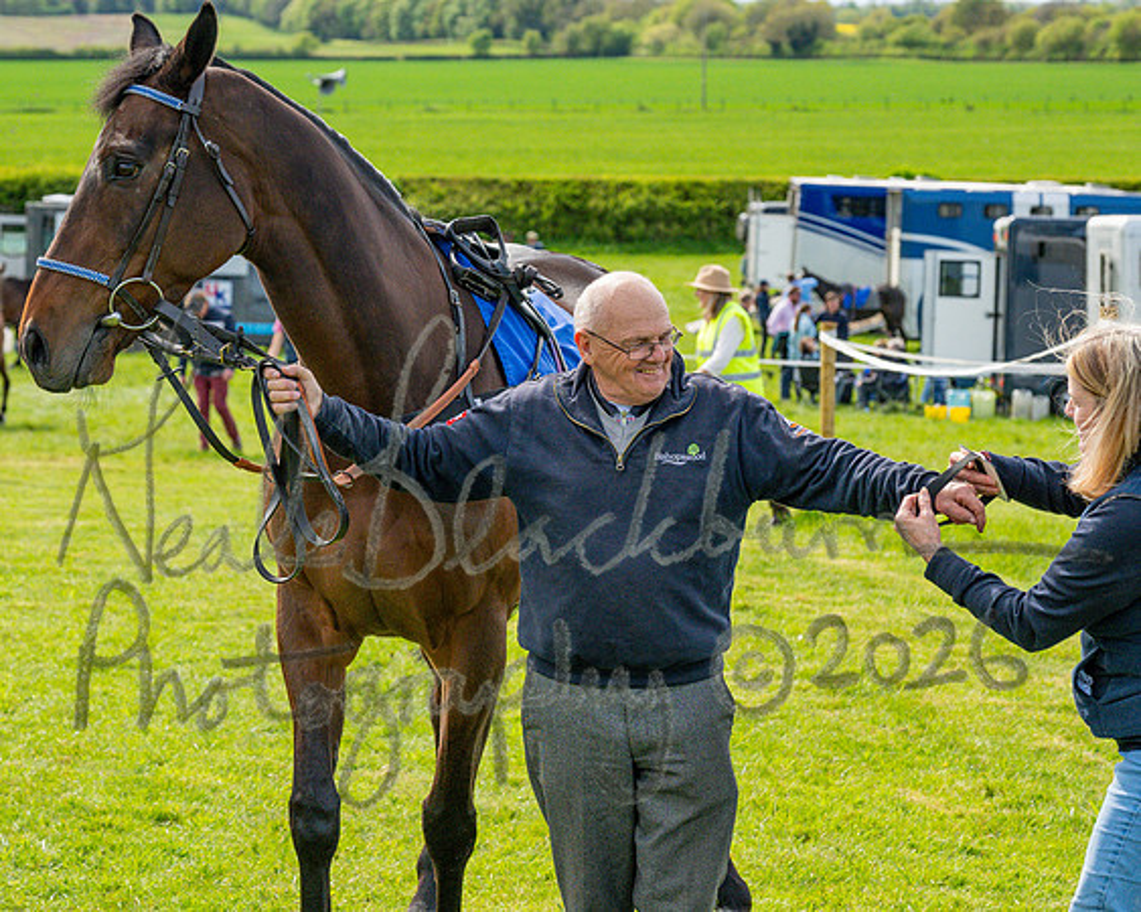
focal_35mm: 122
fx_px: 4108
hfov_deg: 15.8
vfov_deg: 12.7
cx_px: 484
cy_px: 456
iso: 800
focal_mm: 72
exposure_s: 1/2500
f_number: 5
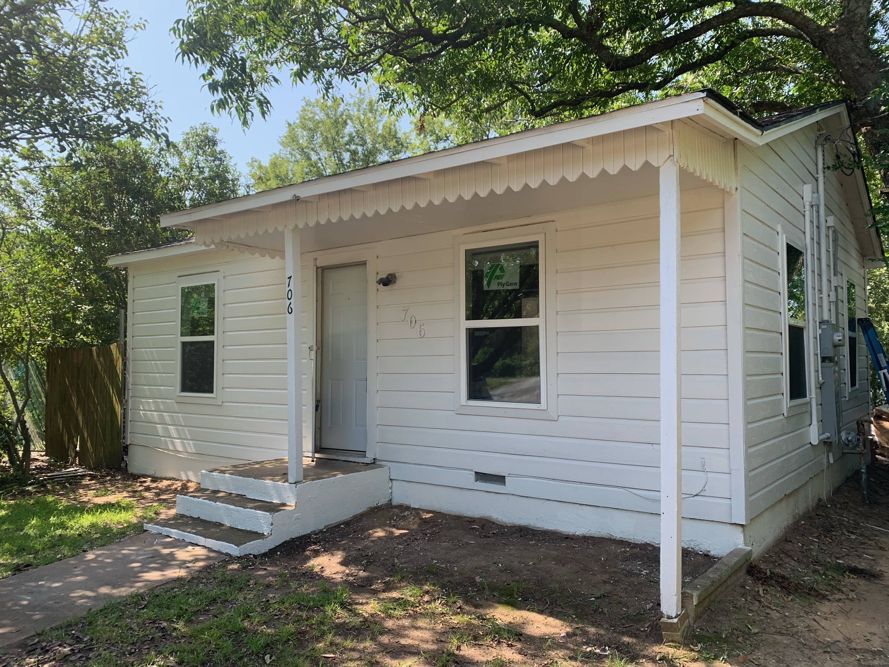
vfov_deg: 53.1
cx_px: 444
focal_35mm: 26
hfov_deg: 67.3
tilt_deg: +2.4
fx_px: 668
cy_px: 334
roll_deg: +0.6
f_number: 1.8
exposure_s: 1/465
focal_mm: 4.25
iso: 25
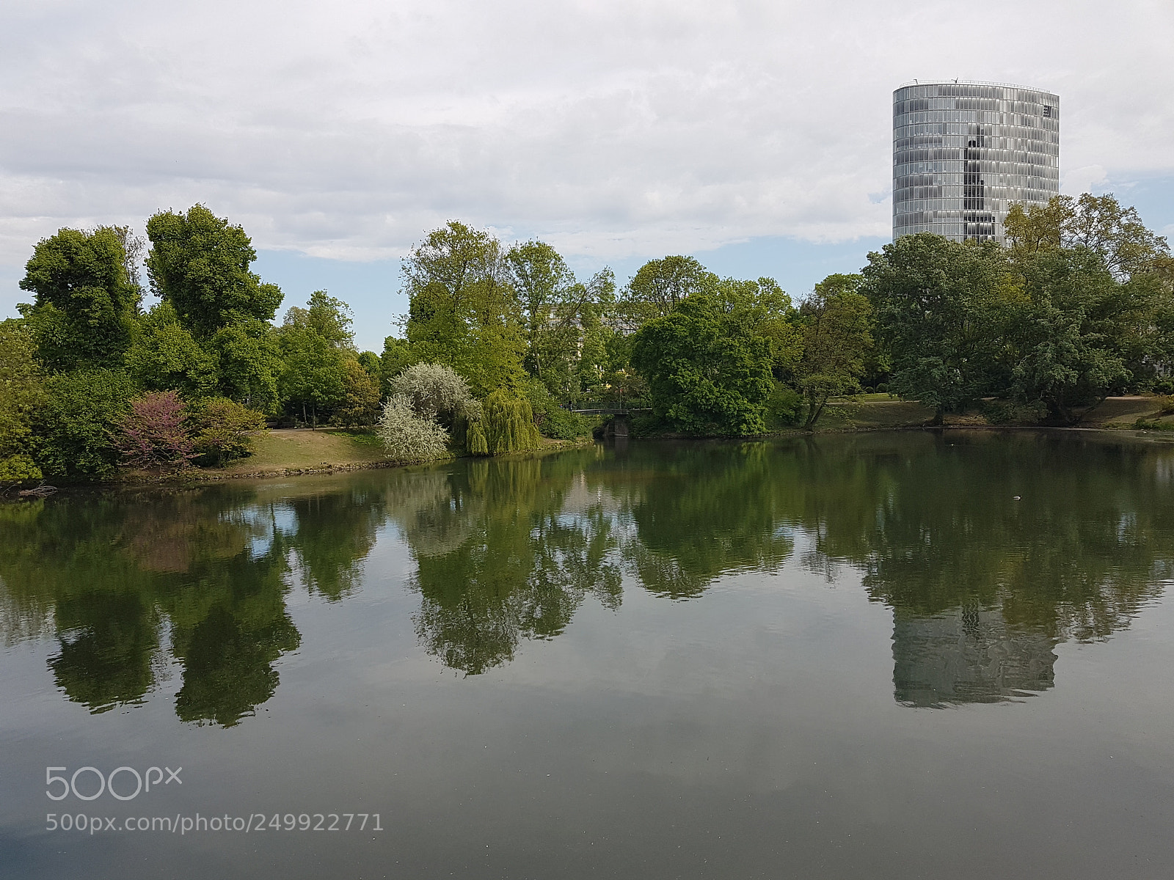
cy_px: 440
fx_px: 882
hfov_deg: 67.3
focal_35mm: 26
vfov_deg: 53.1
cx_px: 587
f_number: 1.7
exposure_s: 1/1556
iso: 40
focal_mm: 4.2
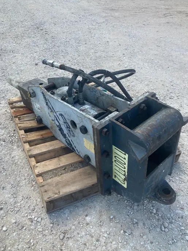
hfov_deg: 46.8
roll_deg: -4.8
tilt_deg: -35.0
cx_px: 95
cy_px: 125
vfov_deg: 60.0
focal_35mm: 30
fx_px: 217
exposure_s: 1/315
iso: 32
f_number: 1.8
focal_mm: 3.99
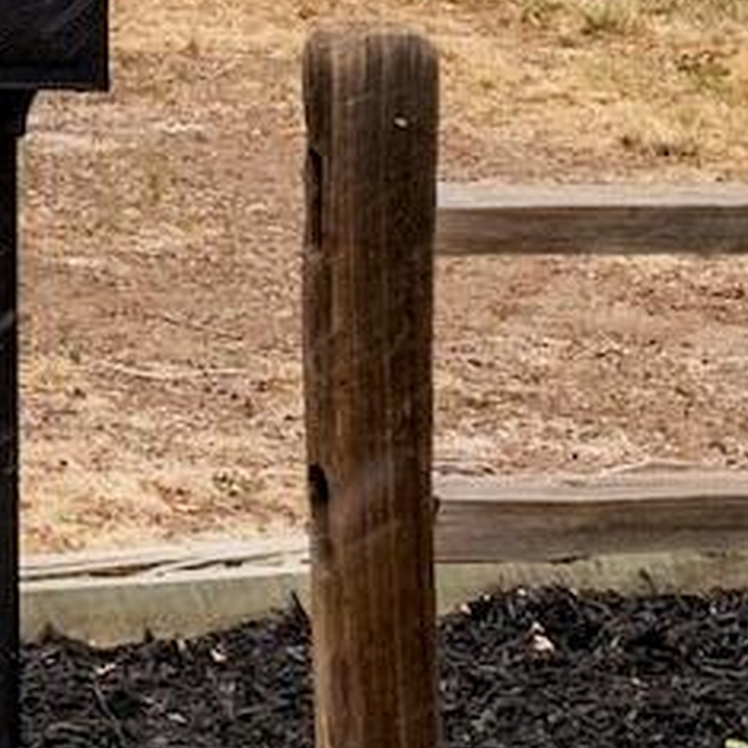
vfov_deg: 8.8
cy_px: -638
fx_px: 4669
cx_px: -1464
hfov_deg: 7.9
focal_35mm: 191
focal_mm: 33
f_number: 8
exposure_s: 1/80
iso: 200
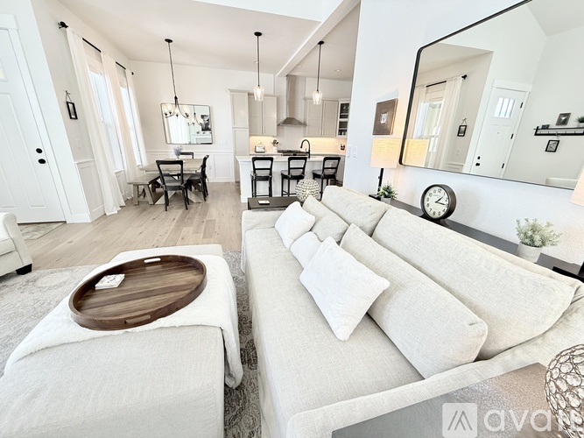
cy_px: 219
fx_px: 236
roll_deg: -0.7
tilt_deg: -17.6
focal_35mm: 14
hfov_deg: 102.1
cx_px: 292
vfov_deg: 85.7
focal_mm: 2.22
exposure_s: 1/120
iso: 200
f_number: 2.2
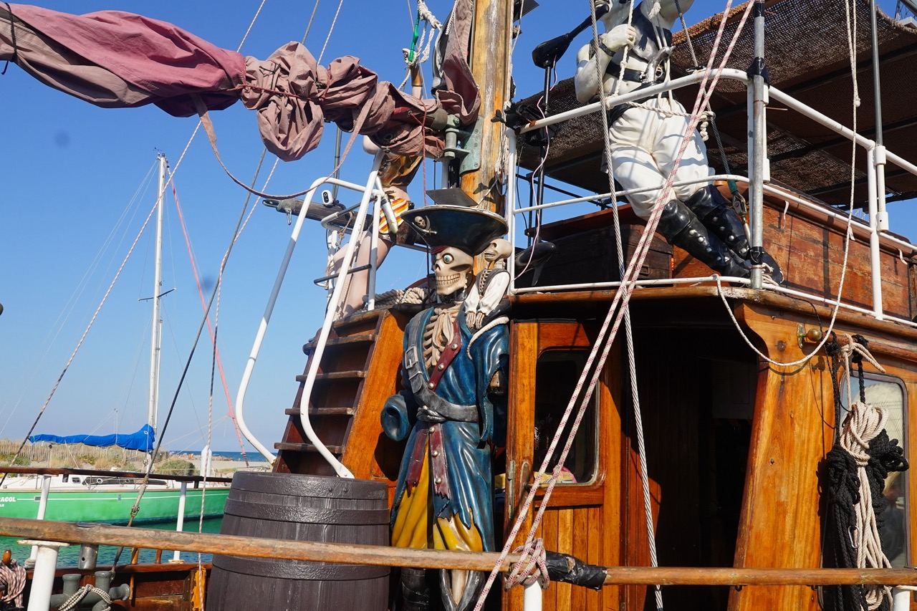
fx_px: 764
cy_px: 306
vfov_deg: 43.6
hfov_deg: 61.9
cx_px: 458
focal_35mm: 30
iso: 800
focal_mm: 20
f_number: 8
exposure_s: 1/2000
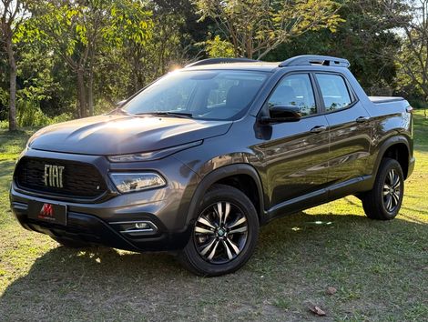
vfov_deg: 30.3
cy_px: 161
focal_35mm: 48
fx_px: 594
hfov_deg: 39.6
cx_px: 214
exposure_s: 1/828
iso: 100
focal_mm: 6.76
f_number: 1.78
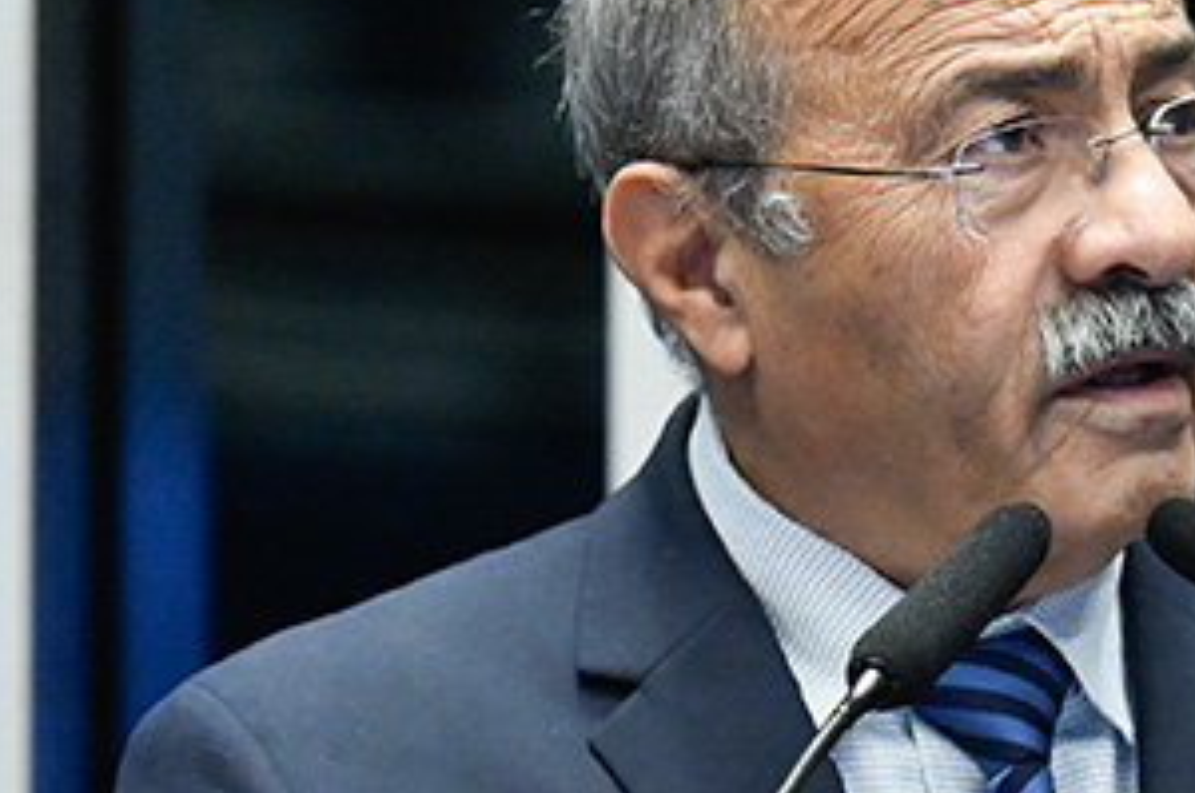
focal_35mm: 579
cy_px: 658
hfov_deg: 3.6
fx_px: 19189
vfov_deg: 2.4
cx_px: 1330
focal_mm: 135
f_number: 2.8
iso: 4000
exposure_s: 1/200
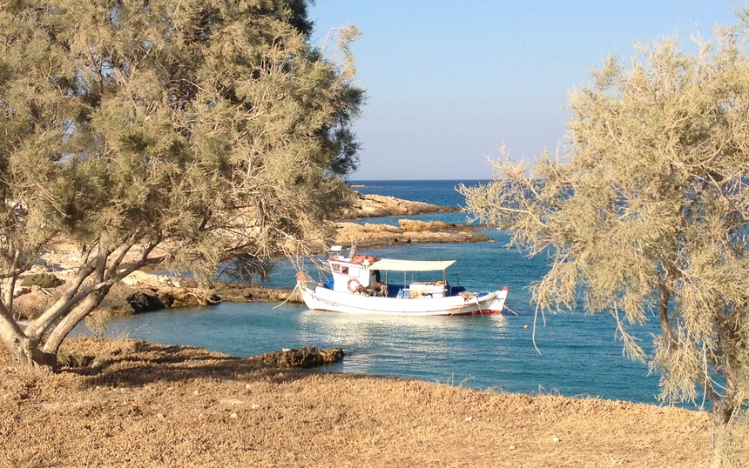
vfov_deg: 18.9
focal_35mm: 69
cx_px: 377
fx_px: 1409
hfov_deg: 29.8
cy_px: 194
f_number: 2.4
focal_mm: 4.28
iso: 50
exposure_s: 1/1623
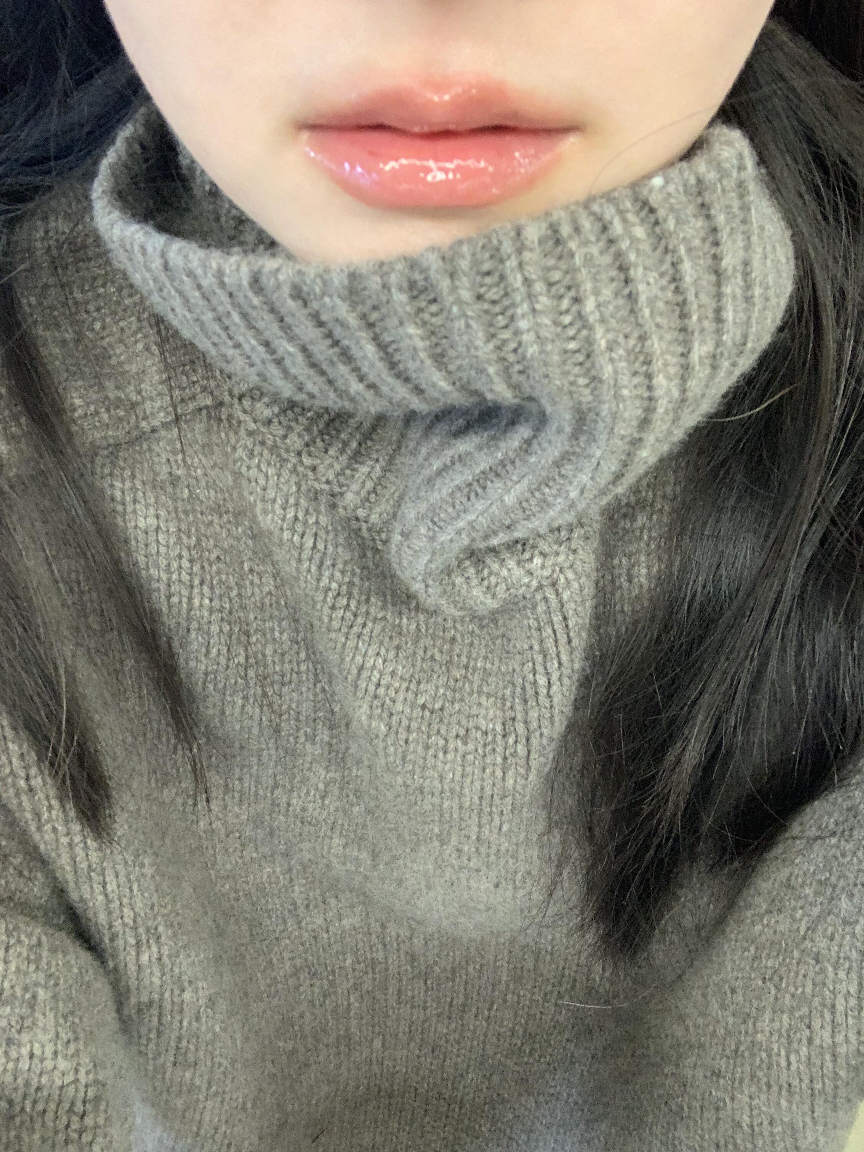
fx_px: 1098
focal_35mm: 33
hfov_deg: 42.9
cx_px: 445
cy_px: 583
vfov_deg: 55.3
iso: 250
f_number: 2.2
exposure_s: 1/33
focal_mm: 2.87
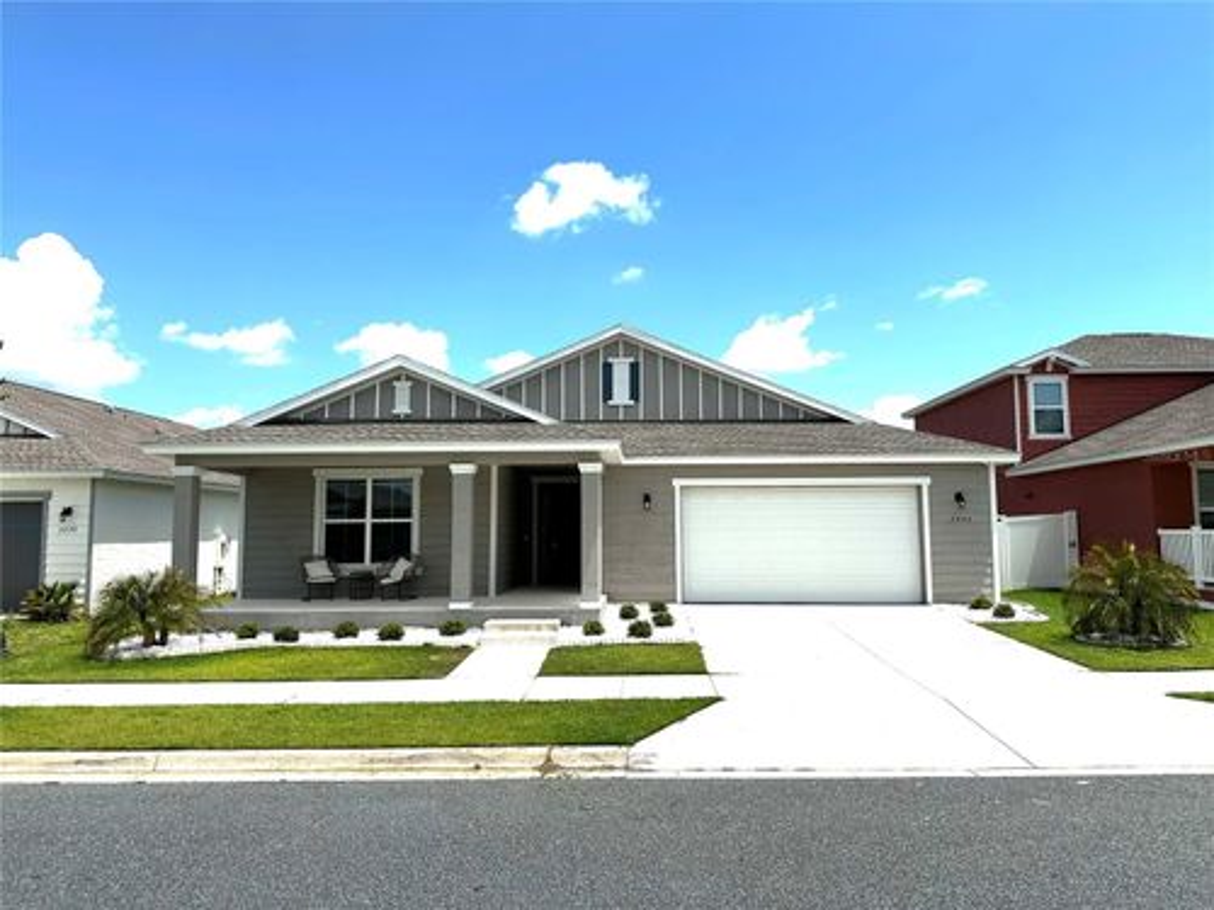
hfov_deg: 71.6
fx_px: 842
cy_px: 455
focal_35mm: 24
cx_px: 607
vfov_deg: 56.8
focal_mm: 6.86
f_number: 1.78
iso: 80
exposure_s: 1/8197
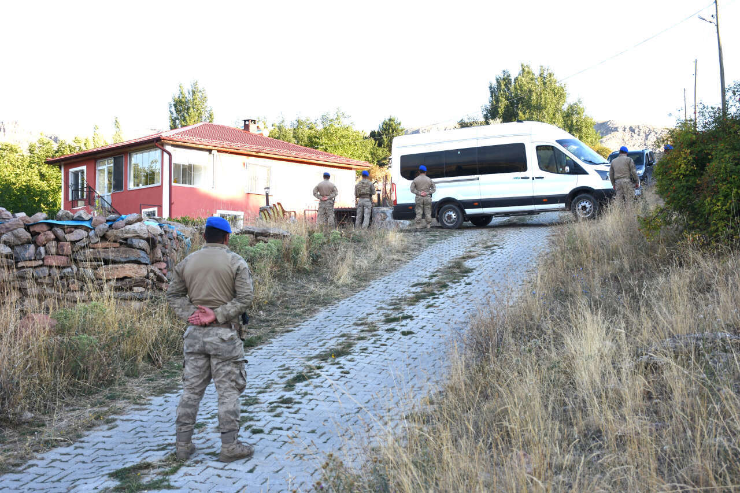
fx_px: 986
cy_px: 246
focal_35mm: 48
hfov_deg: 41.1
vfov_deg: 28.1
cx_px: 370
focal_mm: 32
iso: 100
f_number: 6.3
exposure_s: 1/160
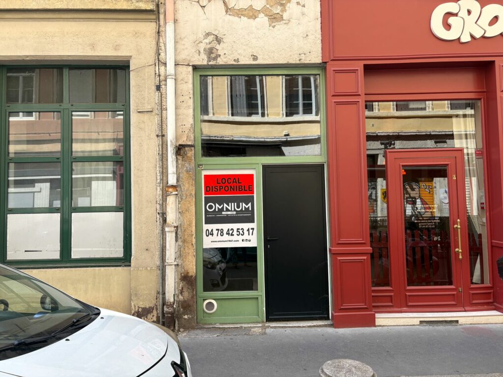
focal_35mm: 26
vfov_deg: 53.1
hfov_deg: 67.3
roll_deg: +1.1
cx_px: 252
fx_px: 378
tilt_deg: +2.2
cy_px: 188
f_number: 1.6
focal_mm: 5.96
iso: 50
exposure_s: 1/607
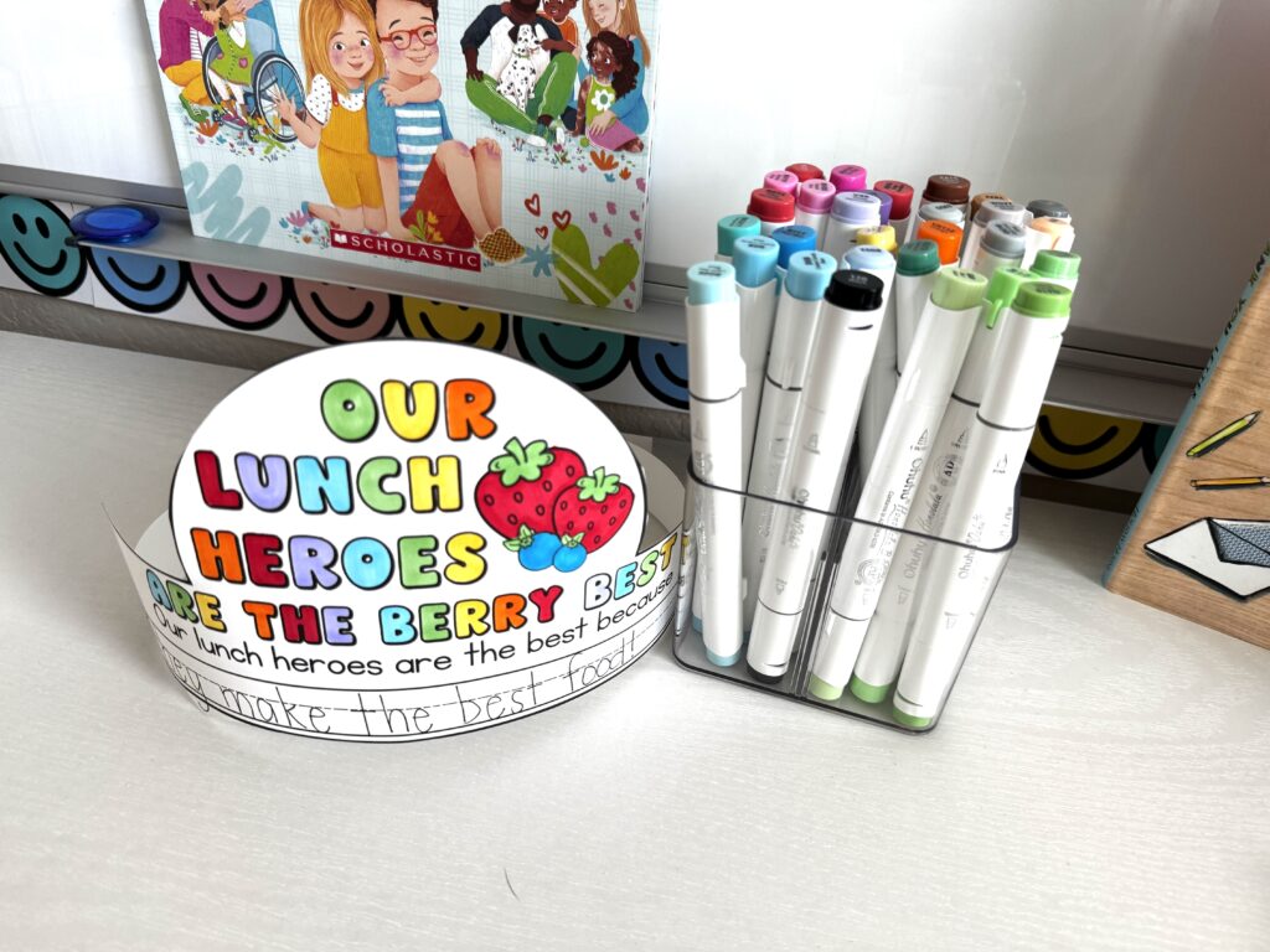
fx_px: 881
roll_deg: -3.2
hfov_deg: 71.6
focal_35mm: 24
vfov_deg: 56.8
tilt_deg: -38.5
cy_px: 476
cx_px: 635
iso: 160
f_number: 1.78
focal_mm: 6.76
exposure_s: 1/121
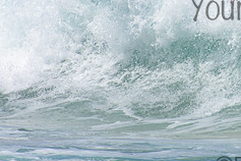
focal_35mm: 1466
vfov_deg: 0.9
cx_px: 294
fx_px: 9813
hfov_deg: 1.4
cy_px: -4
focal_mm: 400
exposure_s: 1/2000
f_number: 5.6
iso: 250
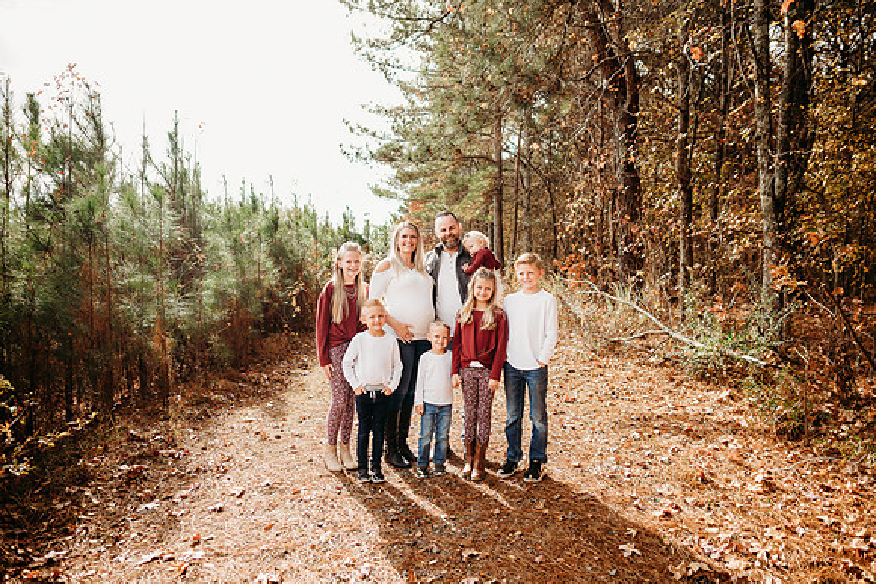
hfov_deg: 73.7
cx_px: 438
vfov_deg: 53.2
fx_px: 584
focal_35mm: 24
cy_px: 292
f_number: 2.8
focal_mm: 24
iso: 100
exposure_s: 1/640
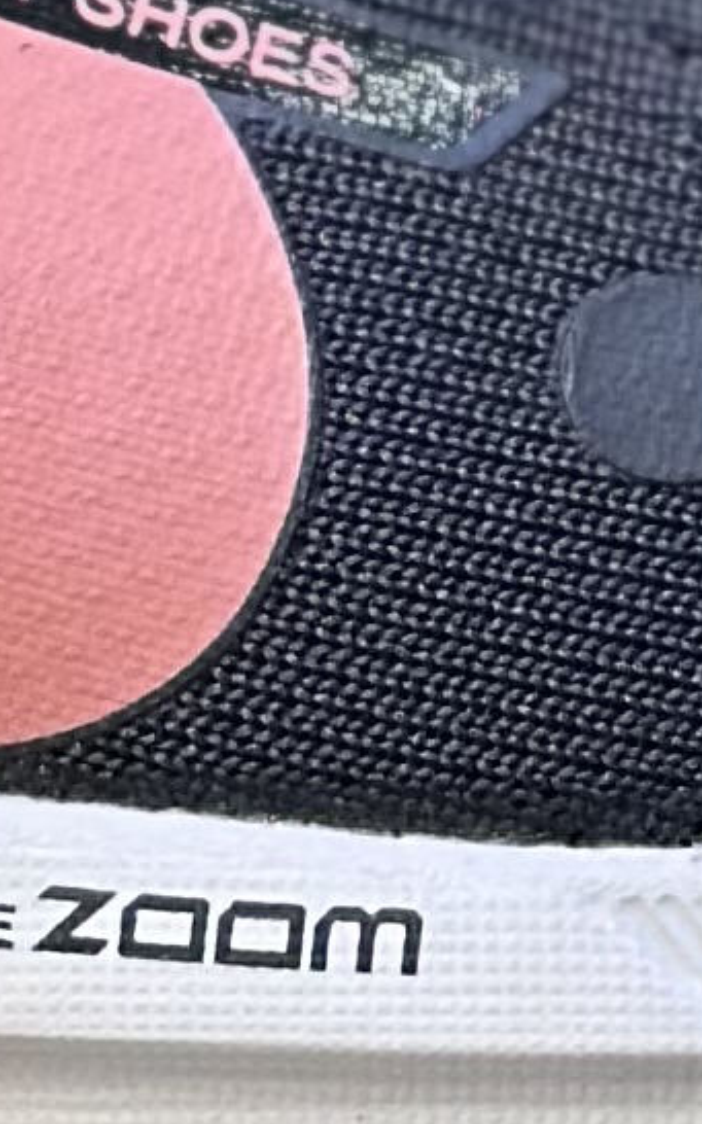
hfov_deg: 3.5
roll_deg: -0.5
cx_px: -702
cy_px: -554
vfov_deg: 5.5
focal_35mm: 376
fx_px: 11516
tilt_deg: -6.3
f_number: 1.78
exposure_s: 1/177
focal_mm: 6.86
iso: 64
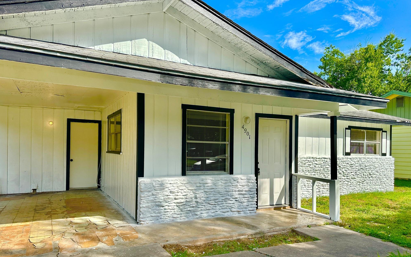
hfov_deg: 70.4
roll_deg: -1.9
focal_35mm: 26
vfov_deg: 47.4
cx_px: 205
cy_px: 149
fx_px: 291
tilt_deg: -2.0
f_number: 1.78
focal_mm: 6.86
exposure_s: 1/4016
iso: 80
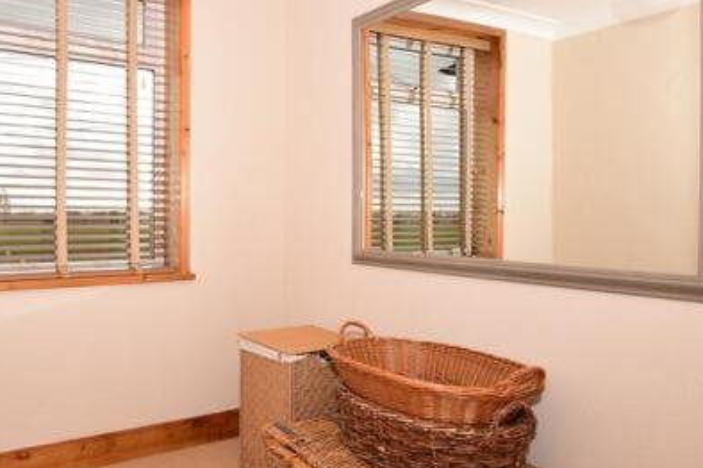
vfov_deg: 51.2
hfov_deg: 68.5
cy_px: 219
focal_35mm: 25
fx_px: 488
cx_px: 209
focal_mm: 10
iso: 400
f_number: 16
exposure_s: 1/200
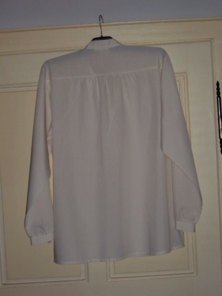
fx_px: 590
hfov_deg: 21.3
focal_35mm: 69
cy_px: 148
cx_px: 111
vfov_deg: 28.2
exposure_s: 1/80
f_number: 3.7
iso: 200
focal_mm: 14.2
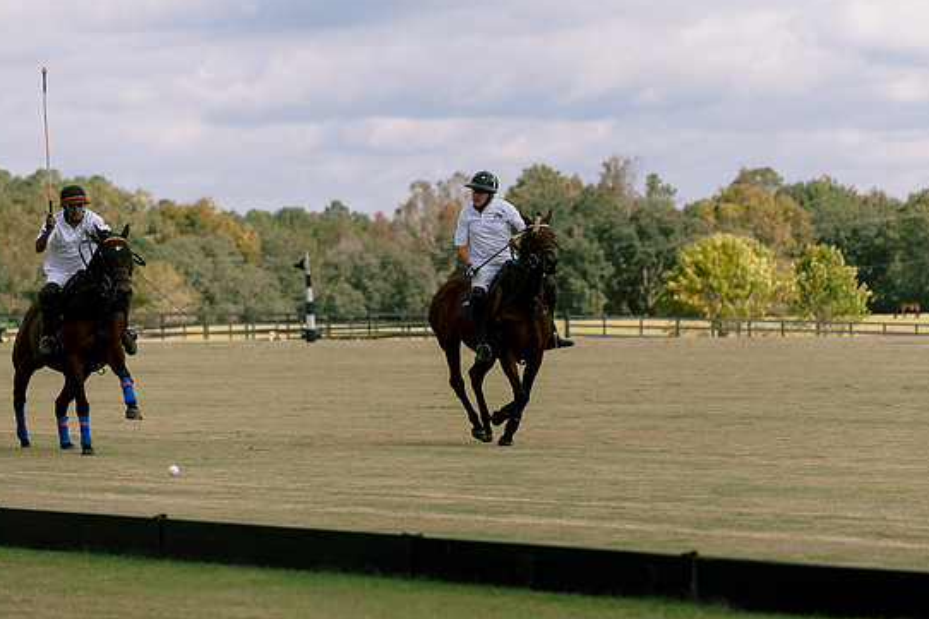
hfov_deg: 13.1
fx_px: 4050
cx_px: 493
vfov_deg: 8.7
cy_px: 287
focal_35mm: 157
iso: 200
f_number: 4
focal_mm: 135
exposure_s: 1/4000
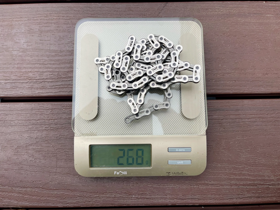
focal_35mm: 25
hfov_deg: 69.4
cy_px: 105
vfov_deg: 54.9
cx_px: 140
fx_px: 202
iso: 32
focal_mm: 5.1
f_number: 1.6
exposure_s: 1/1912
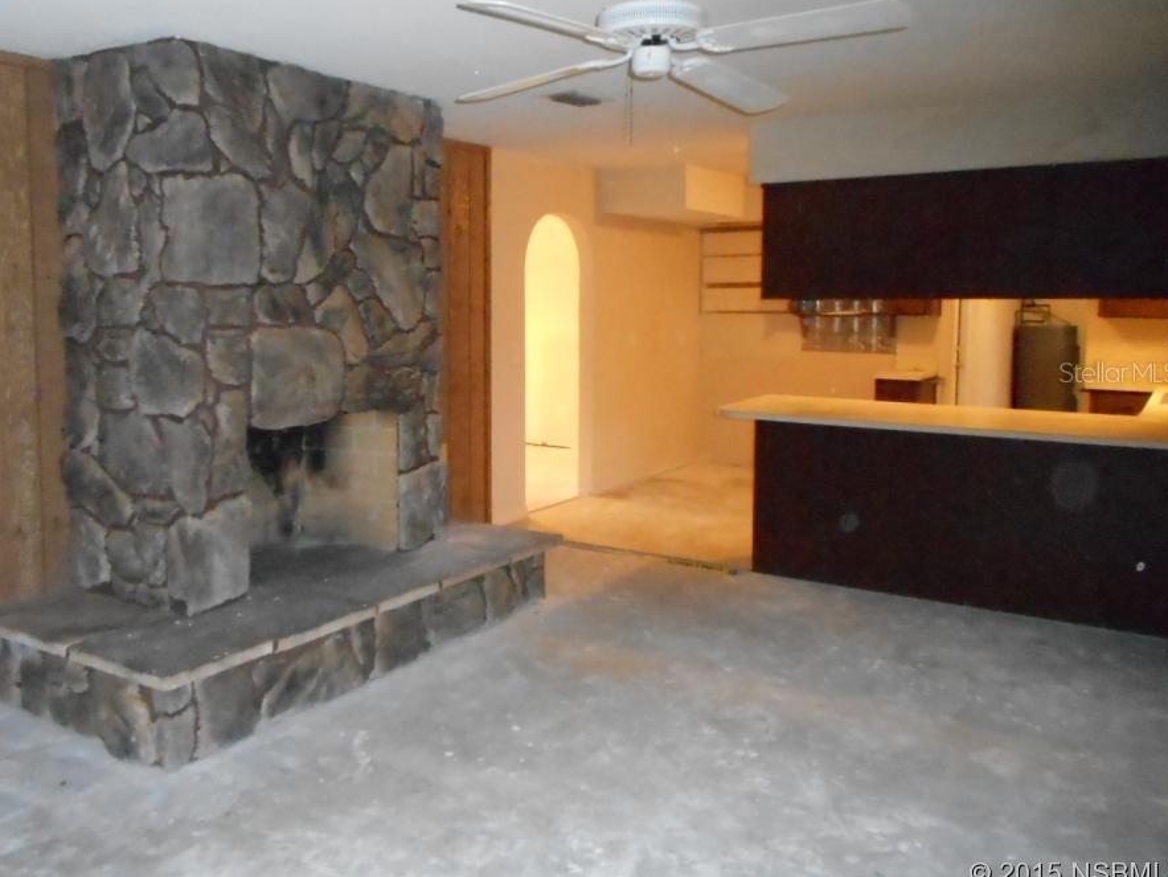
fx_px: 979
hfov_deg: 61.4
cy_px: 372
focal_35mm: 29
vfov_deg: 48.1
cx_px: 507
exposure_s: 1/25
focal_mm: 4.5
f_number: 3.7
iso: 1600
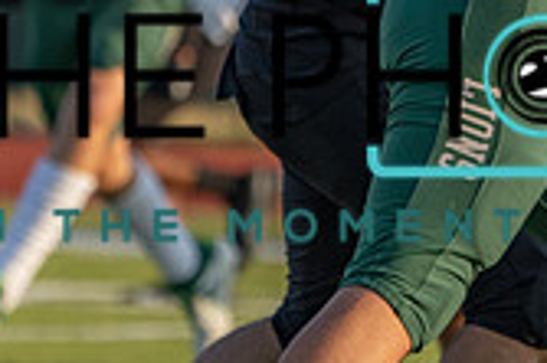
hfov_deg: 1.7
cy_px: 83
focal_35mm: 1245
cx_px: 442
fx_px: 18898
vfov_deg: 1.1
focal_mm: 358
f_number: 5.6
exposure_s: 1/1250
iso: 400
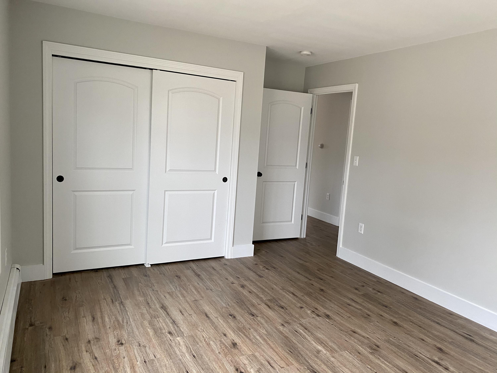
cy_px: 186
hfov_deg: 67.3
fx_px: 373
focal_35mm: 26
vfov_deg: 53.1
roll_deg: -3.7
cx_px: 248
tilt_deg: -7.3
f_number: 1.8
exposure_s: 1/88
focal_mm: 4.25
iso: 125
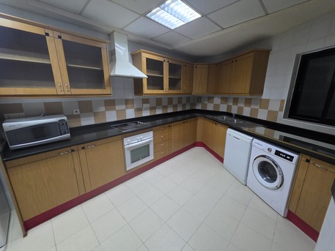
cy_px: 126
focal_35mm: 13
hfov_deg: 106.2
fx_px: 126
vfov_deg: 89.9
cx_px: 168
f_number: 1.9
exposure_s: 1/50
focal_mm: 2.2
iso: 800
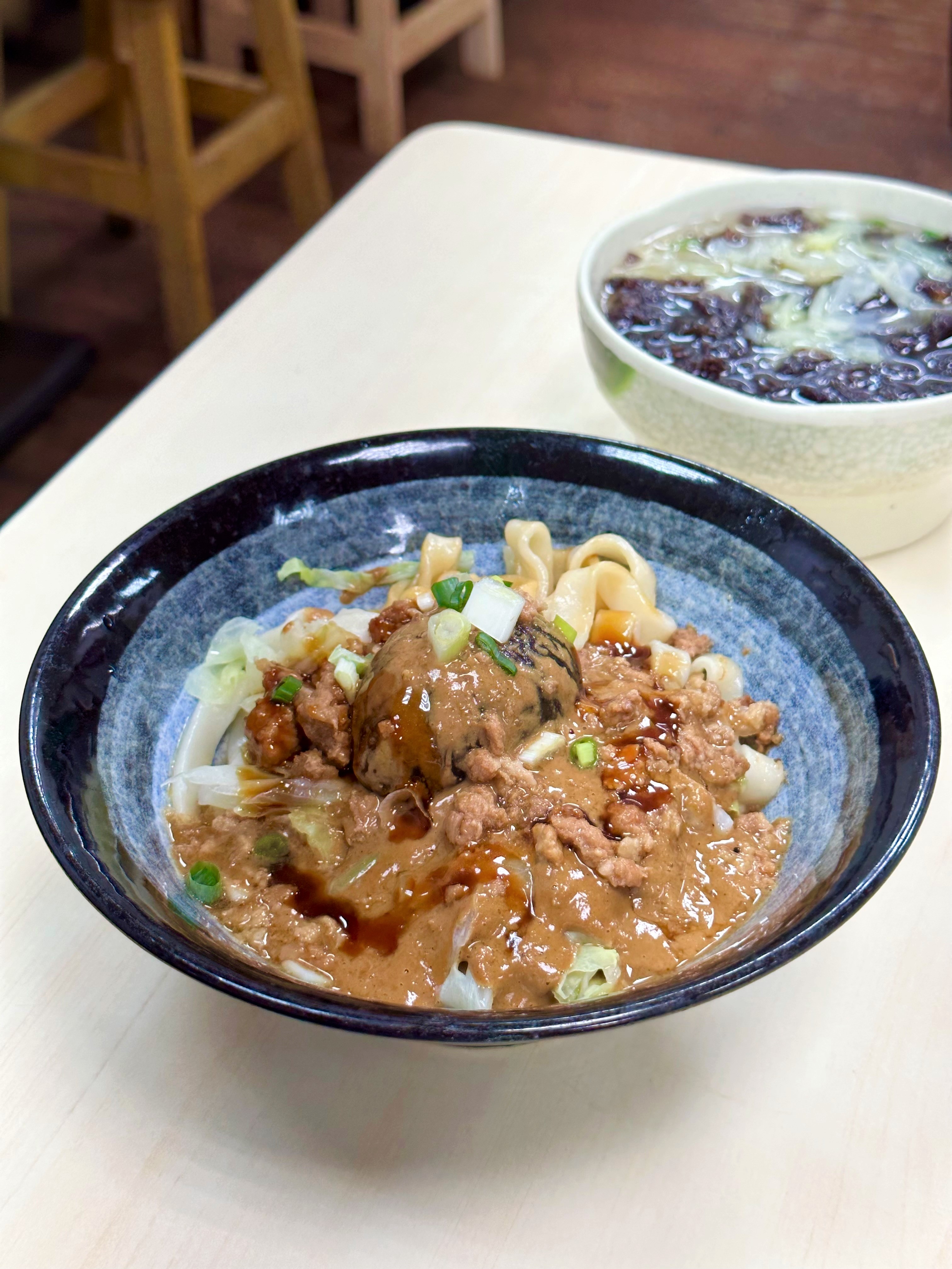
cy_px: 634
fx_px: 1760
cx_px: 476
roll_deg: -0.3
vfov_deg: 39.7
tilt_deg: -41.2
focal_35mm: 48
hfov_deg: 30.3
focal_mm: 6.86
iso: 50
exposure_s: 1/60
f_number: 1.78
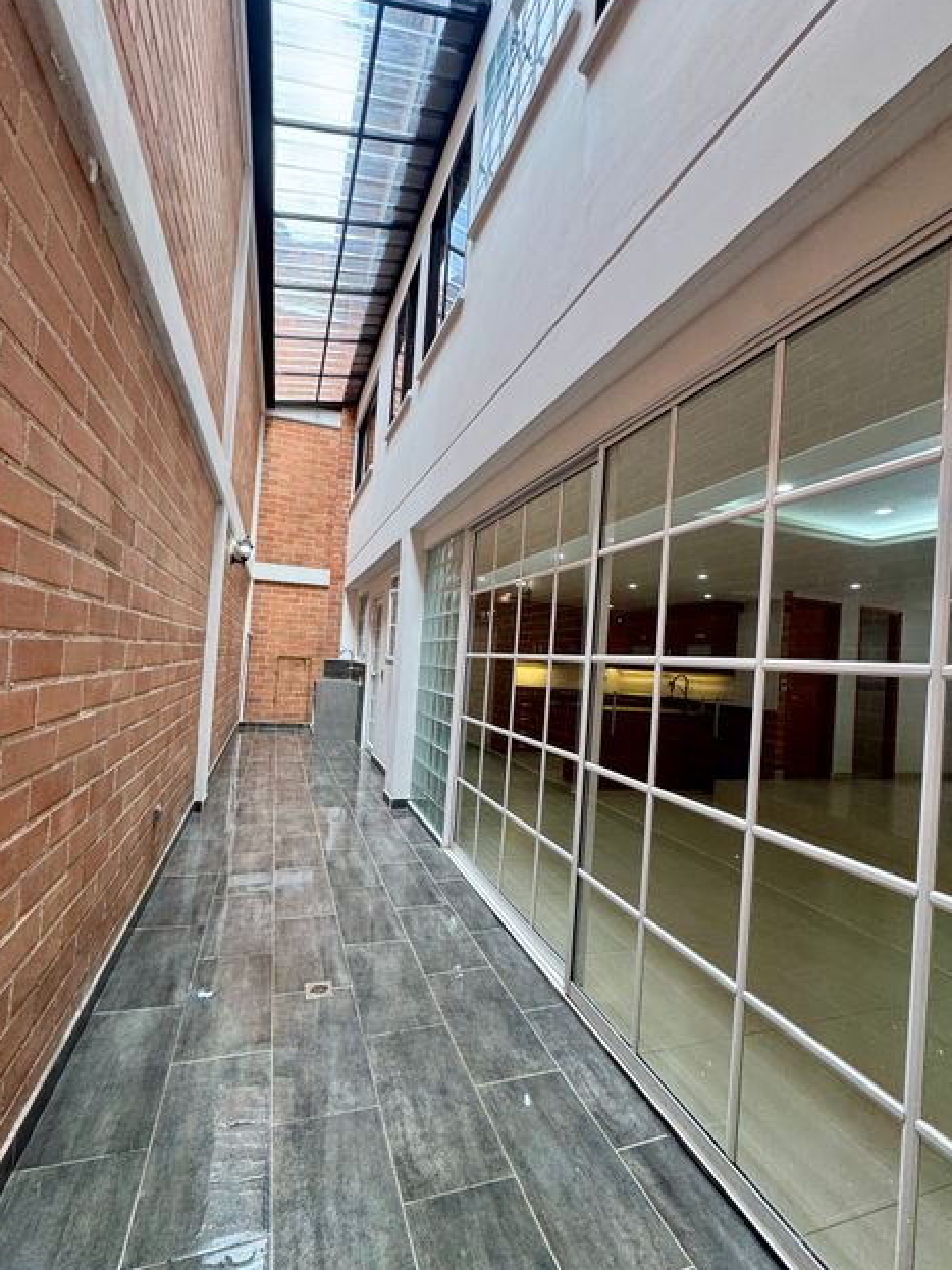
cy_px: 653
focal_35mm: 15
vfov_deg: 98.2
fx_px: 550
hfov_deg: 81.7
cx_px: 455
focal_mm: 2.22
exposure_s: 1/120
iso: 64
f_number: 2.2
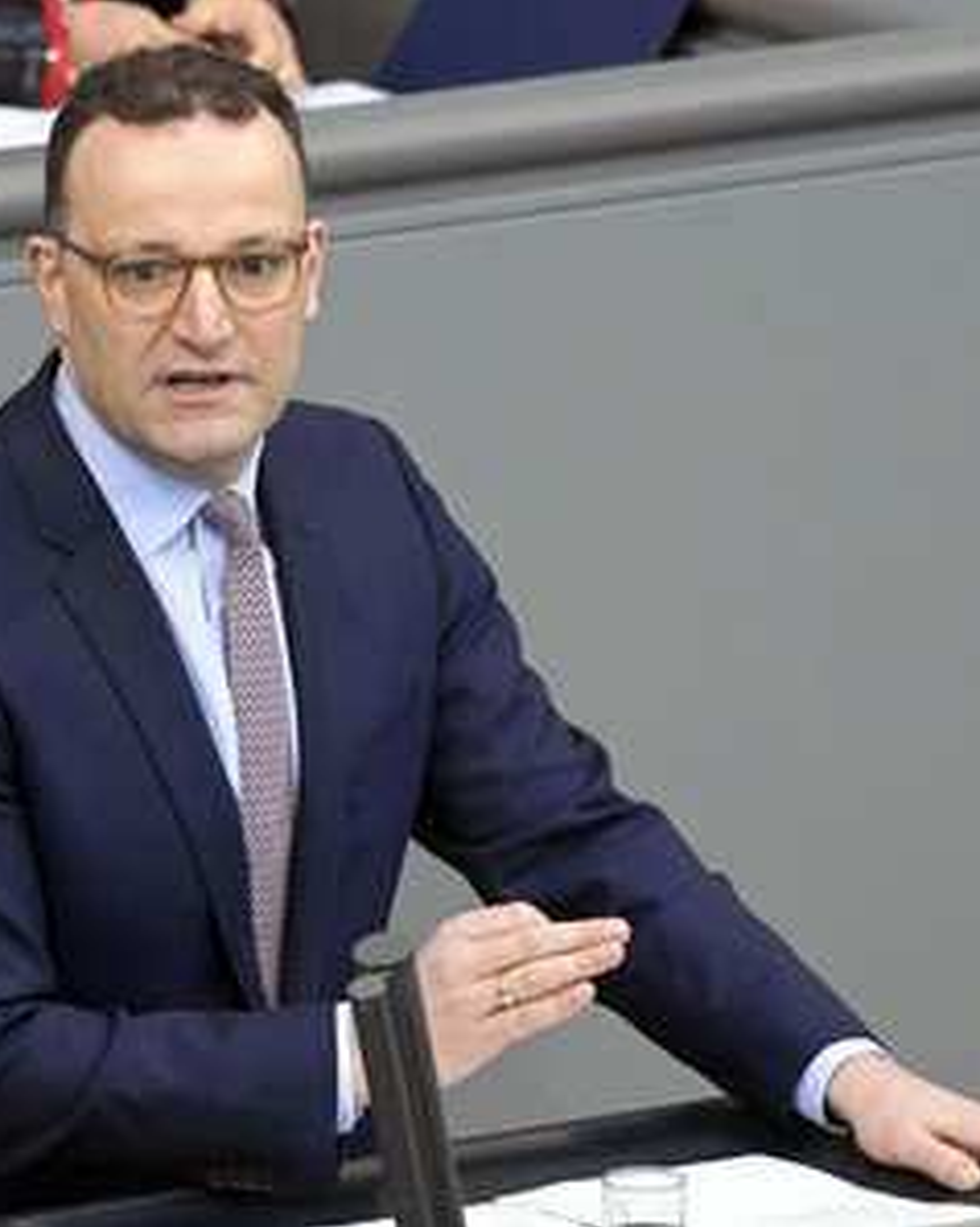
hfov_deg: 2.8
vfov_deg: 3.5
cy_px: 614
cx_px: 245
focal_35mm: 554
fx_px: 20106
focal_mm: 390
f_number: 5.6
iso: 8000
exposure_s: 1/250
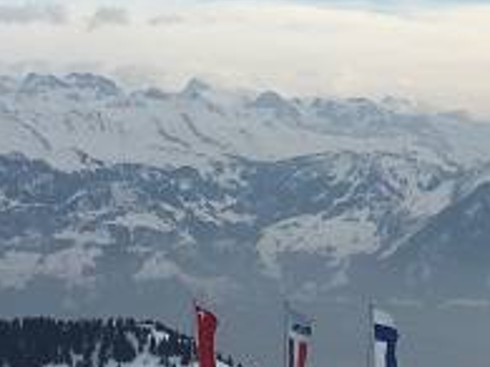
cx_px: 533
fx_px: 1471
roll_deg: -1.8
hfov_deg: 18.2
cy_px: 170
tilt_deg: -1.0
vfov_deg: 14.2
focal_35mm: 104
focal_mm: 4.15
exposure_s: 1/2475
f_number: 2.2
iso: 32
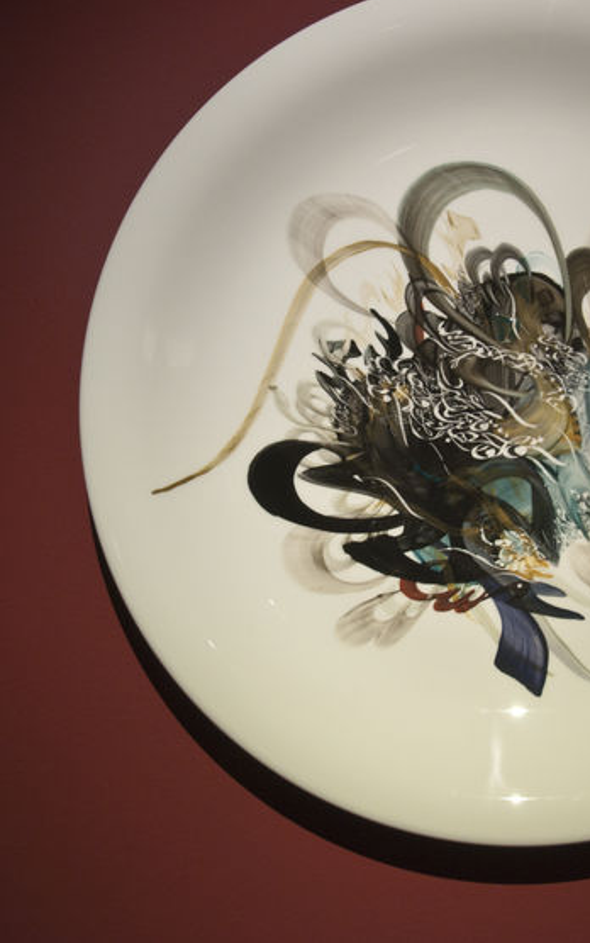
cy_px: 438
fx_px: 2030
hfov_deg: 16.5
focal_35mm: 79
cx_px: 370
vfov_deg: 26.1
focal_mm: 32
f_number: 8
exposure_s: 1/8
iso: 400
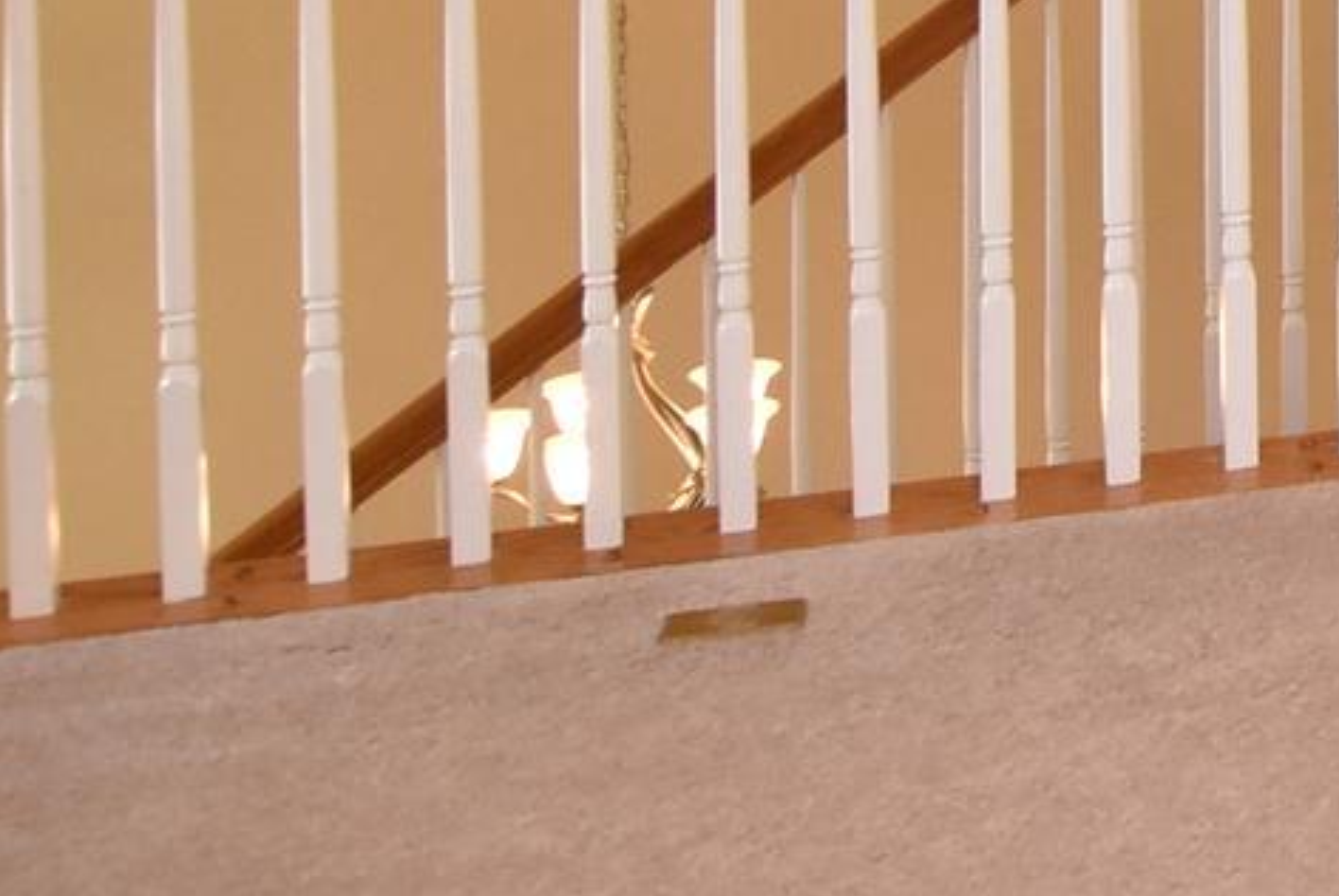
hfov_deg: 19.5
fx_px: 2905
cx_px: 2396
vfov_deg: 15.7
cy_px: -564
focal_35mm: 78
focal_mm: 12
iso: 1250
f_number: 6.3
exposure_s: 1/50
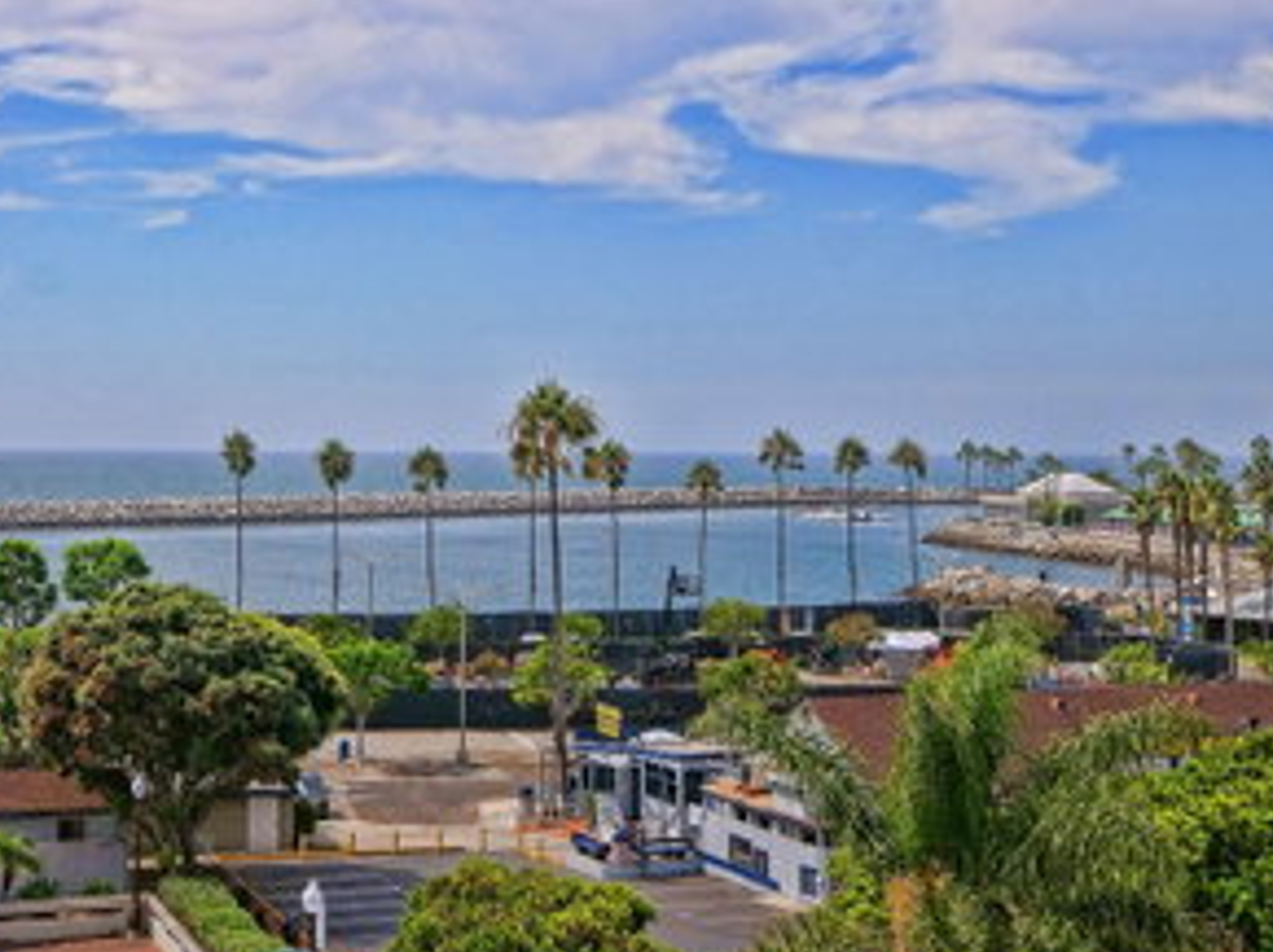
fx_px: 1947
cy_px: 386
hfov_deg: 35.9
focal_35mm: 53
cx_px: 450
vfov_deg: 27.4
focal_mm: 18
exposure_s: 1/250
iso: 200
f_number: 14
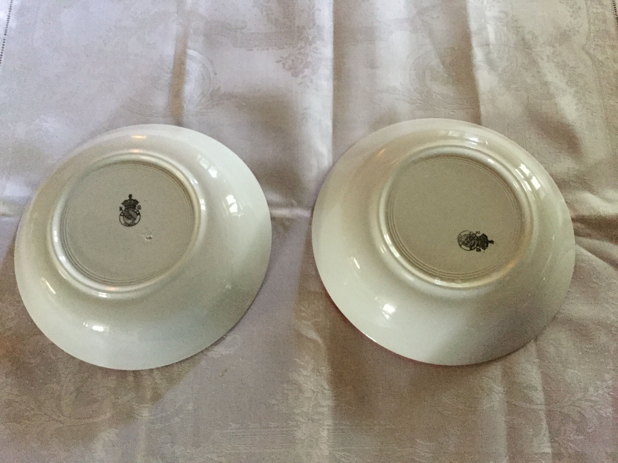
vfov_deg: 45.4
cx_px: 309
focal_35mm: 31
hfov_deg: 58.4
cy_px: 232
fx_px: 553
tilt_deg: -71.7
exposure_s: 1/17
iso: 320
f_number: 2.4
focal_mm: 3.3
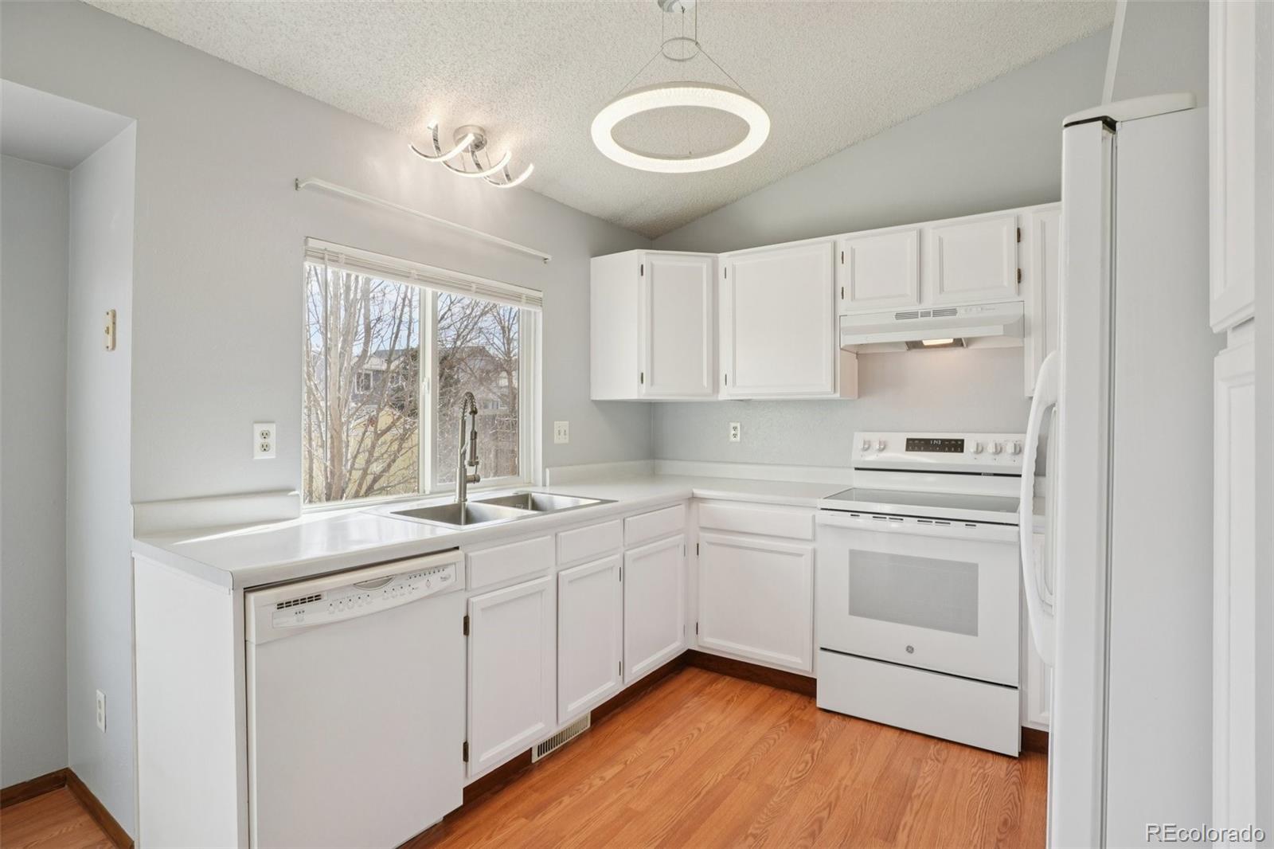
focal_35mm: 16
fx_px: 584
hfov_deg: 95.0
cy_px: 424
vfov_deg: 72.0
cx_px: 637
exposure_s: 1/45
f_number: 8
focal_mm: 11
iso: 100
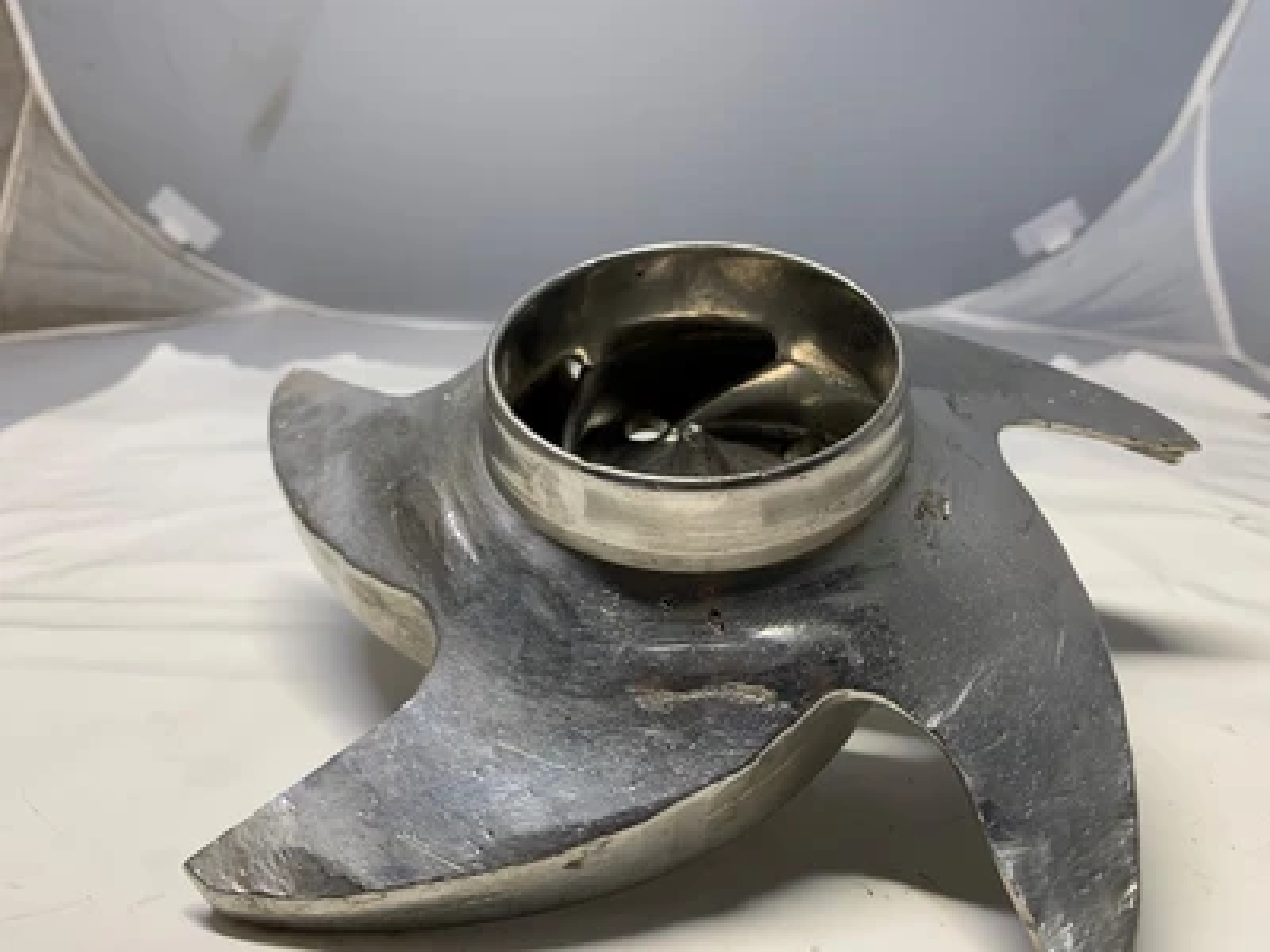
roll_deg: -2.1
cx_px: 635
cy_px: 476
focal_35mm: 26
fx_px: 954
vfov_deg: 53.1
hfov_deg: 67.3
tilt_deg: -16.0
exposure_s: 1/121
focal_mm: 4.25
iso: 64
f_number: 1.8
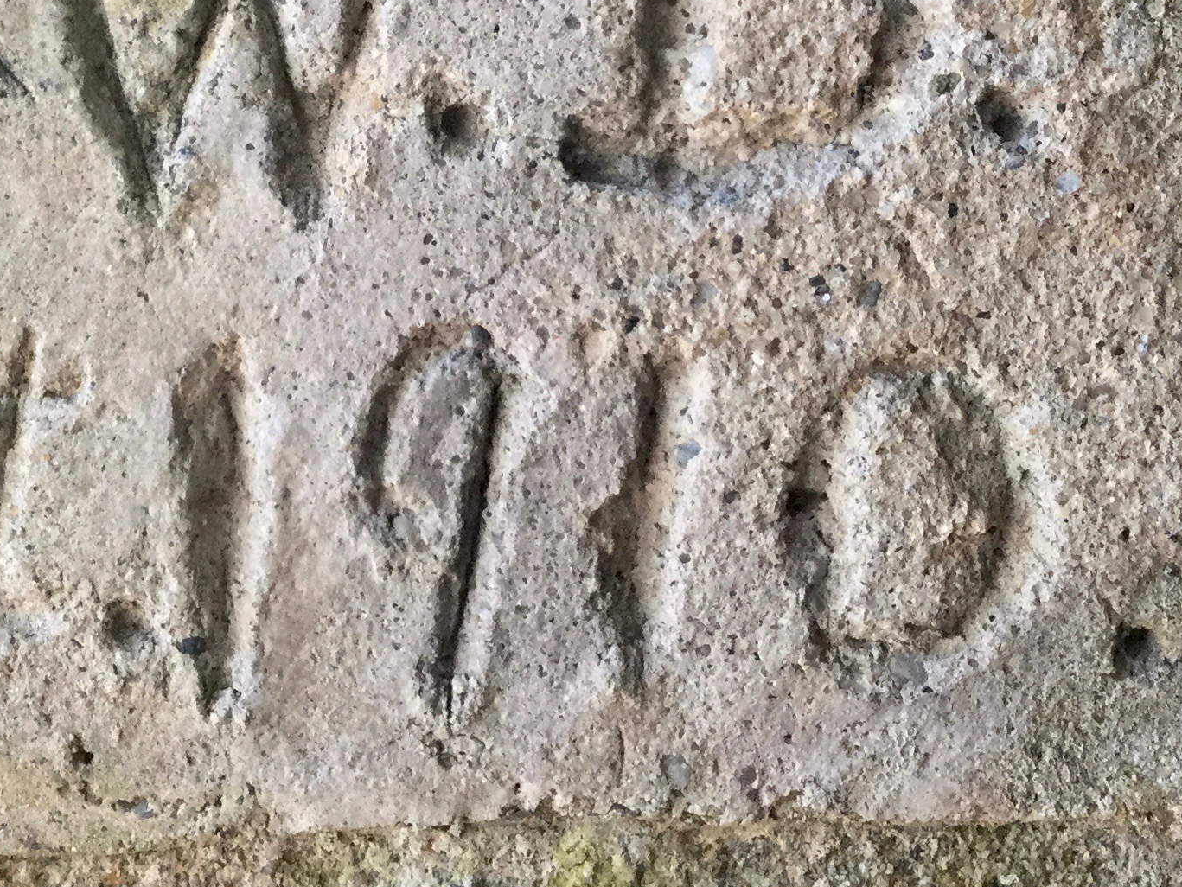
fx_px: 2527
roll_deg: -1.0
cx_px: 391
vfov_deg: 19.6
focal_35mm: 74
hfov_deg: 26.2
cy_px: 118
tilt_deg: -6.1
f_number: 2.4
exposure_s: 1/30
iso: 32
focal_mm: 3.3
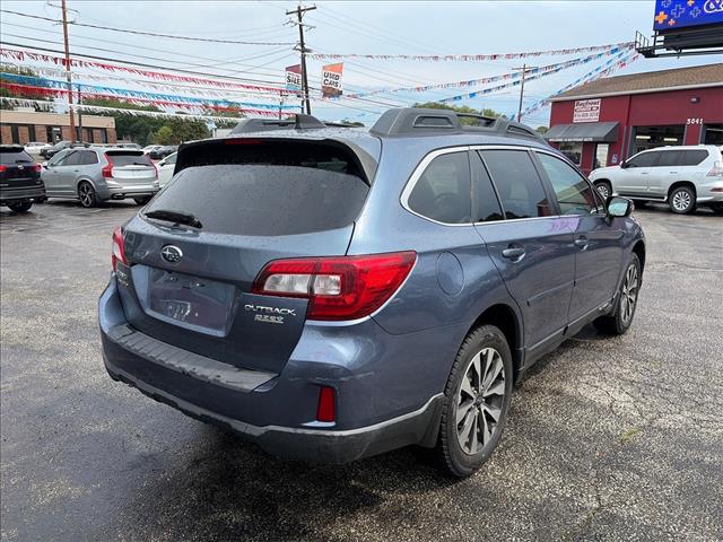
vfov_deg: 53.1
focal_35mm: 26
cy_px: 271
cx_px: 362
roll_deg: +0.1
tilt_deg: -11.9
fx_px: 543
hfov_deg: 67.3
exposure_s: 1/2985
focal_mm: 5.96
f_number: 1.6
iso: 50
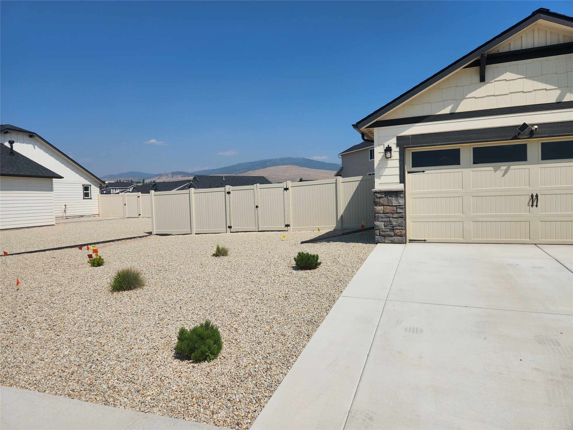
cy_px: 215
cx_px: 286
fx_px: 381
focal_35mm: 23
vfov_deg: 58.9
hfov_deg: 73.9
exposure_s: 1/3255
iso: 20
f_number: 1.8
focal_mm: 5.4
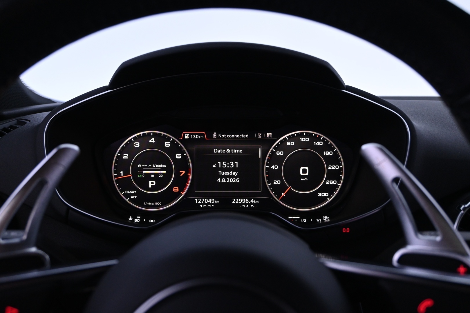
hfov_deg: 59.5
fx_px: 411
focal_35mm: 32
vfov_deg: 41.7
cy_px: 156
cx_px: 235
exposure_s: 1/30
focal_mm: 21
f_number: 4.5
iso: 1250
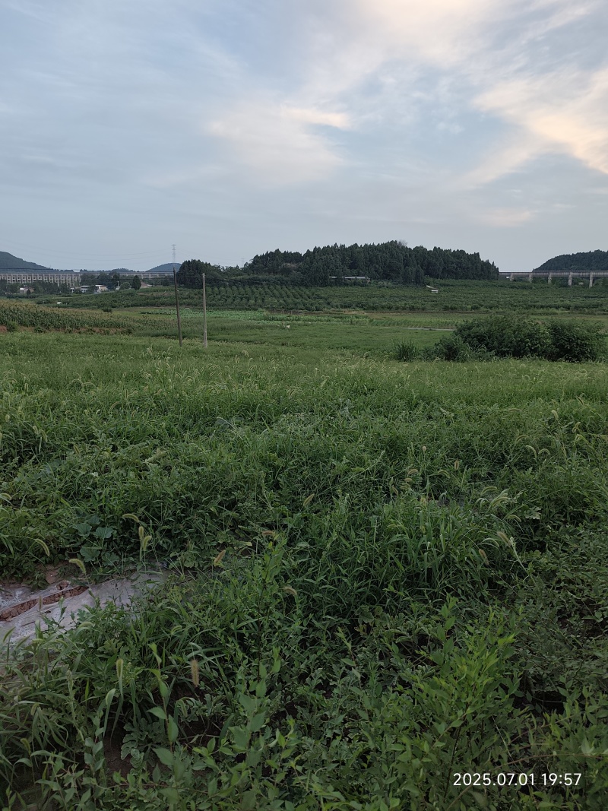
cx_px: 304
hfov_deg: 56.8
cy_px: 406
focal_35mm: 24
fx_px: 562
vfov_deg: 71.6
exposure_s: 1/122
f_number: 1.6
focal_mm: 5.84
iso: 50
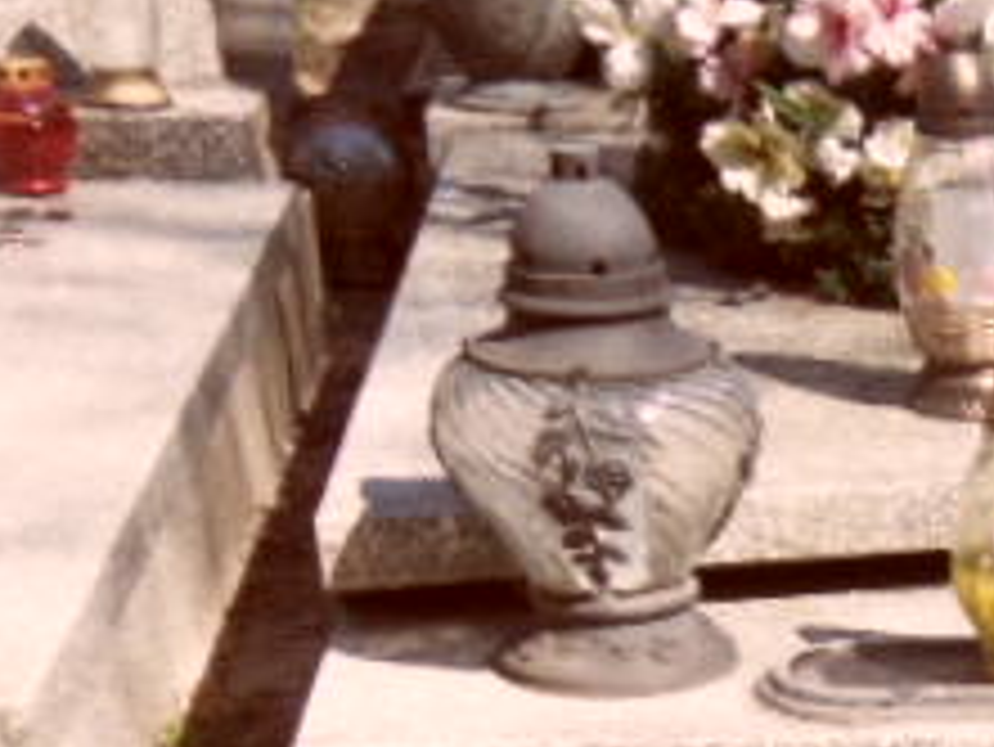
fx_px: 3189
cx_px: 1750
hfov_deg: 15.4
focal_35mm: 111
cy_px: 1274
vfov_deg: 12.4
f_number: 3.2
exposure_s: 1/500
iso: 80
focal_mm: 3.9
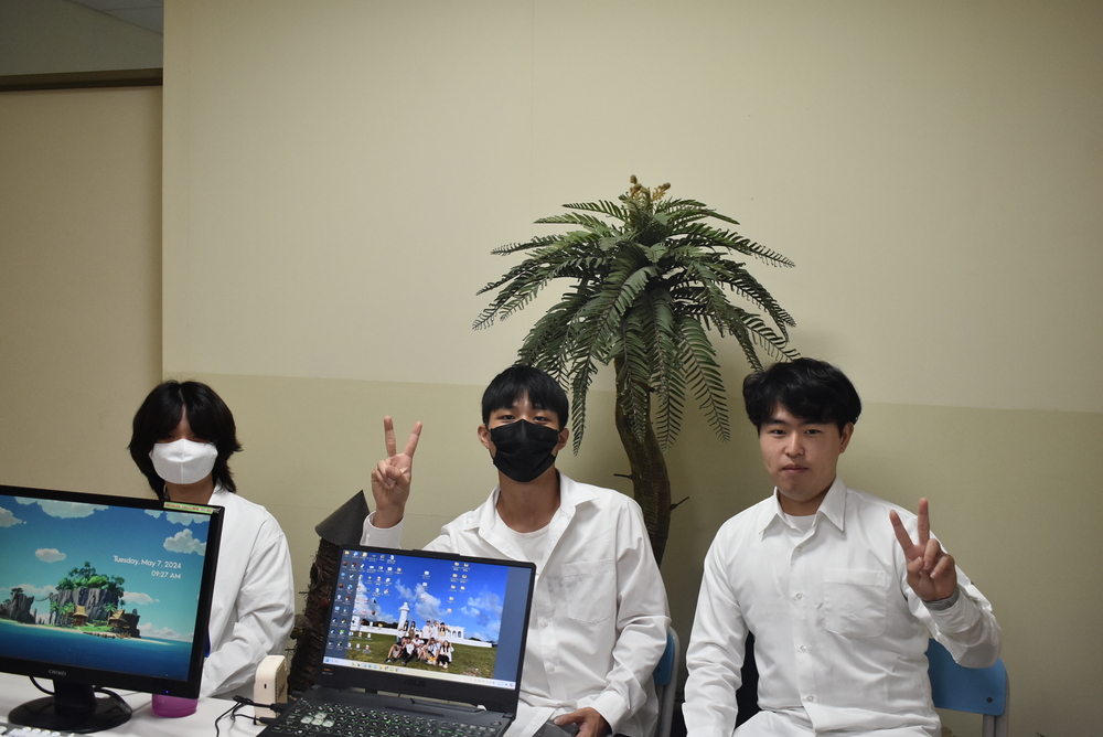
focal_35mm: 39
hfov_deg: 49.5
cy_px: 368
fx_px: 1196
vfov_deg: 34.3
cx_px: 552
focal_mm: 26
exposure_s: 1/100
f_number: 5
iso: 800
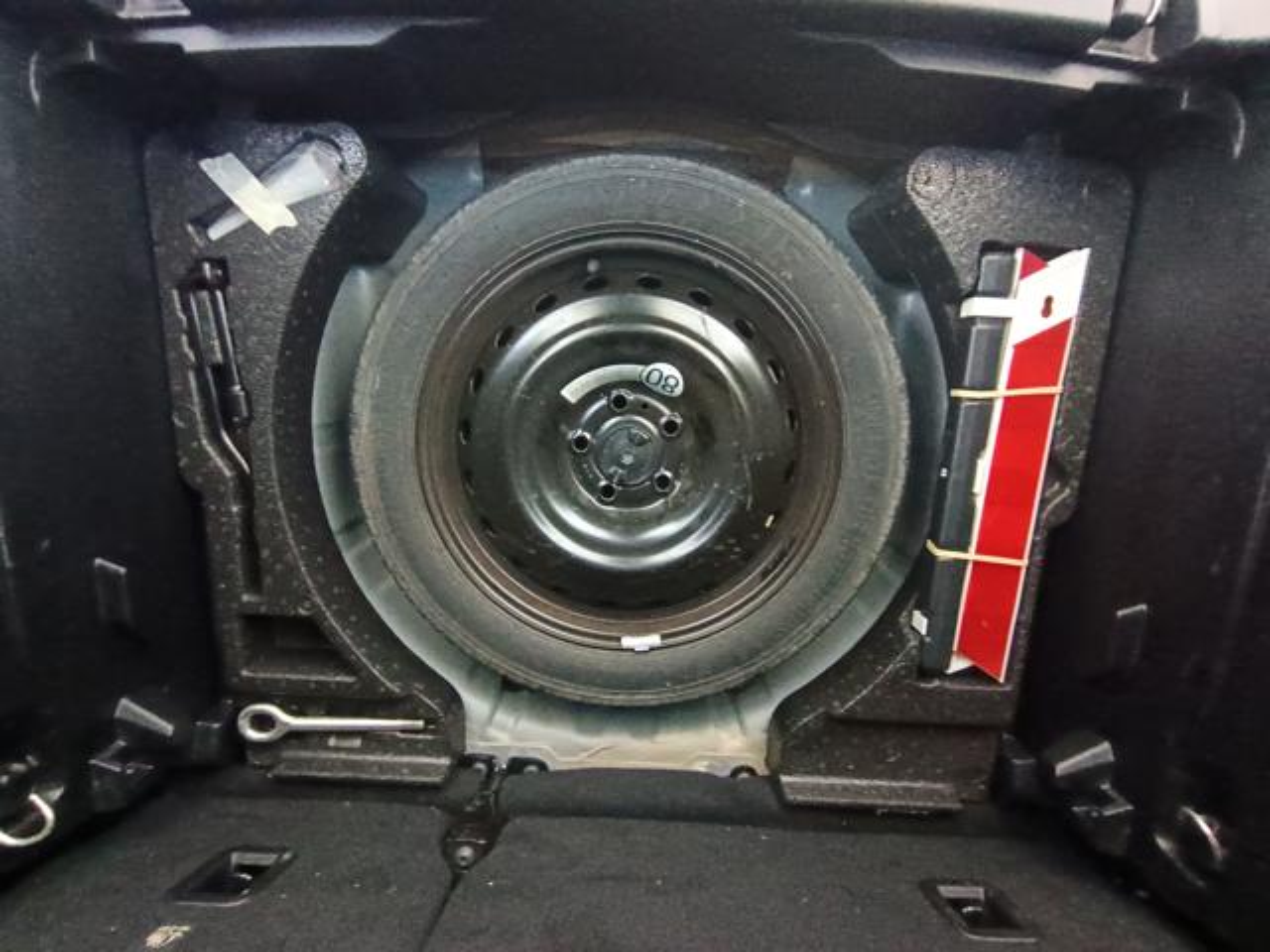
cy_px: 476
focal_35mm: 13
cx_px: 635
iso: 1192
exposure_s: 1/30
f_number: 2.2
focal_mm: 1.64
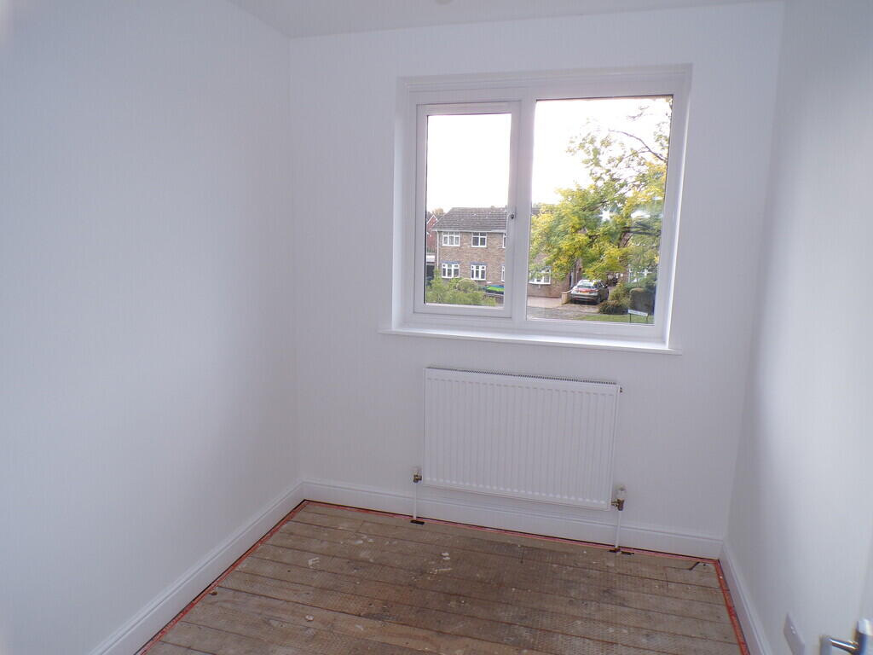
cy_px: 328
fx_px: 605
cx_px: 436
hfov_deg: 71.6
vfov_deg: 56.8
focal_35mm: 24
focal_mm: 4.3
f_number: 4.4
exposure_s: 1/90
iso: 100
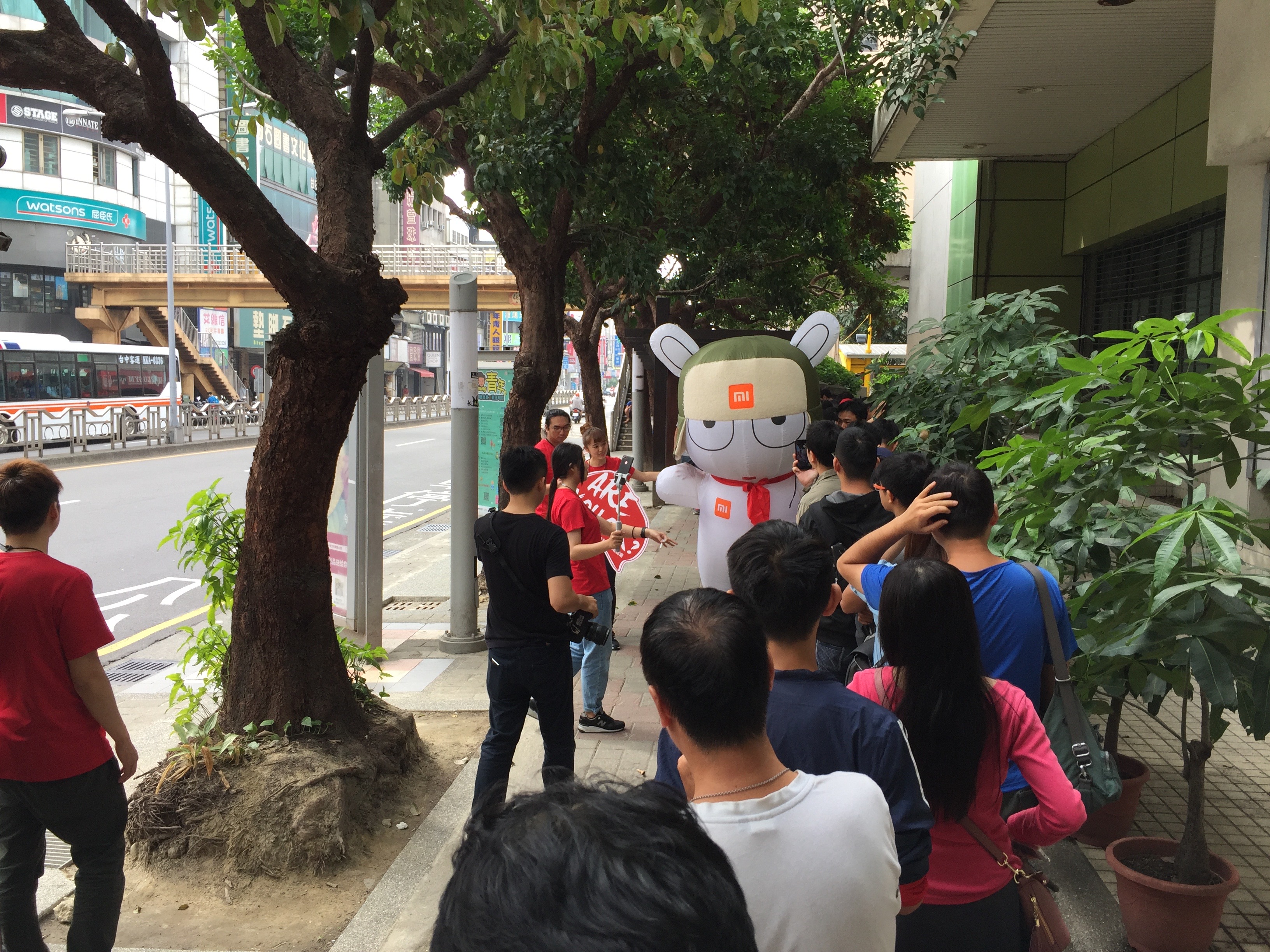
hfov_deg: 61.7
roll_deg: -2.5
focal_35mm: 29
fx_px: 1064
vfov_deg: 48.2
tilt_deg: -4.0
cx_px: 635
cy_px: 476
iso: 32
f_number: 2.2
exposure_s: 1/168
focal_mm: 4.15
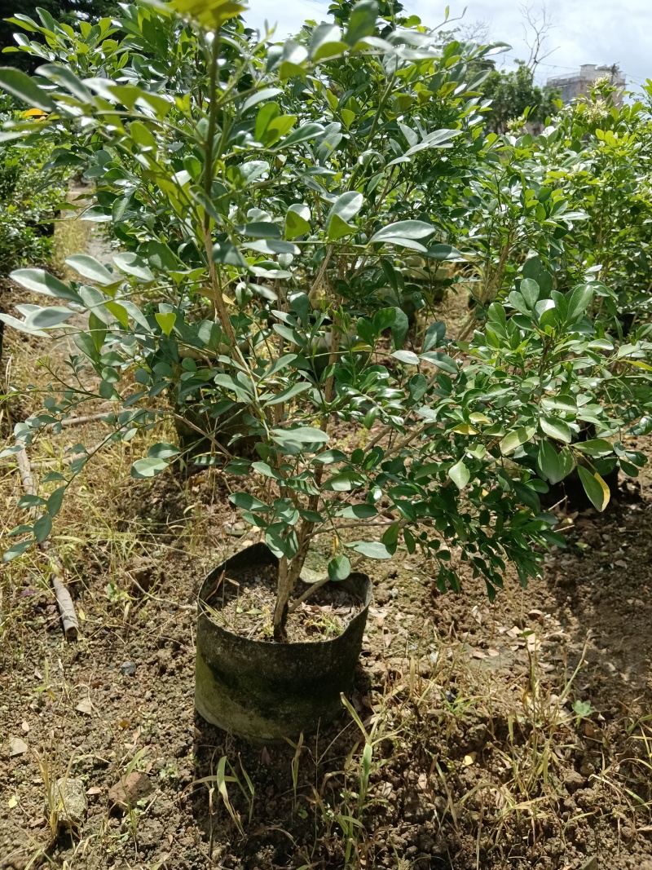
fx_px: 653
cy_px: 435
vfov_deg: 67.3
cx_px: 326
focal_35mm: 26
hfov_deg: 53.1
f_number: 1.8
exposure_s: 1/477
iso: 101
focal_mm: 4.05
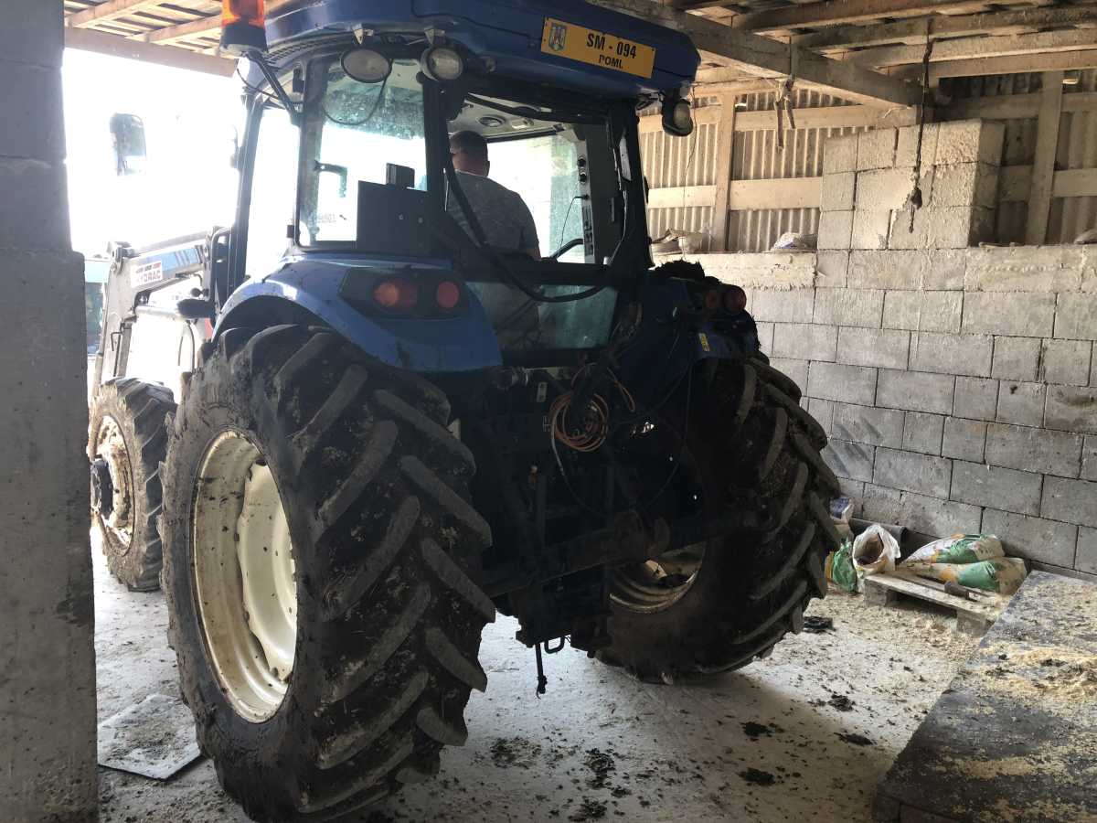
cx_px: 548
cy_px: 412
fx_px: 887
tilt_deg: -7.5
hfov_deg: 63.4
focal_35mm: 28
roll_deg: -0.5
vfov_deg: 49.7
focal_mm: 3.99
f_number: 1.8
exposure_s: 1/40
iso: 25
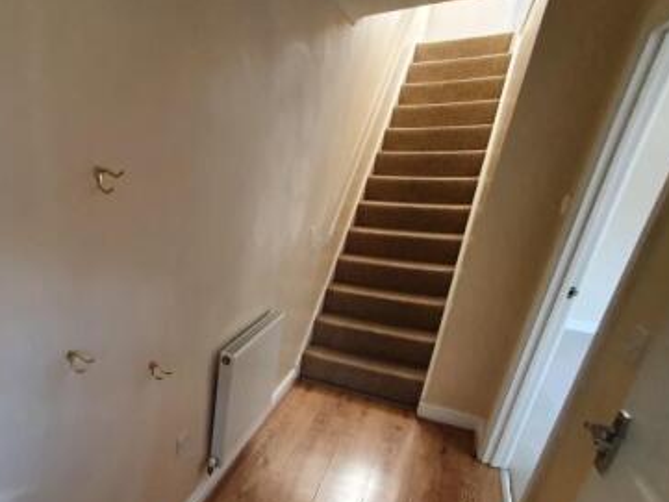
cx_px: 138
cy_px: 340
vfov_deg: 61.7
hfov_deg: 71.4
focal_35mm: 21
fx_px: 406
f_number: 2.2
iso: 320
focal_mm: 1.8
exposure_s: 1/50
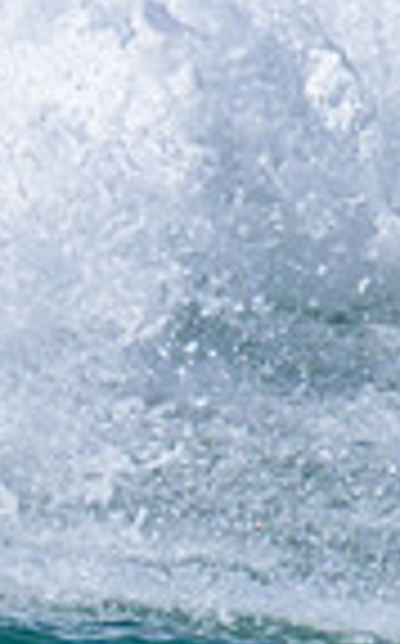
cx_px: -1188
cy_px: 146
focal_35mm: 4500
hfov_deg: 0.3
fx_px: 78727
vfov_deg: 0.5
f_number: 16
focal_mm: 800
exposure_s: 1/2000
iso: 1100
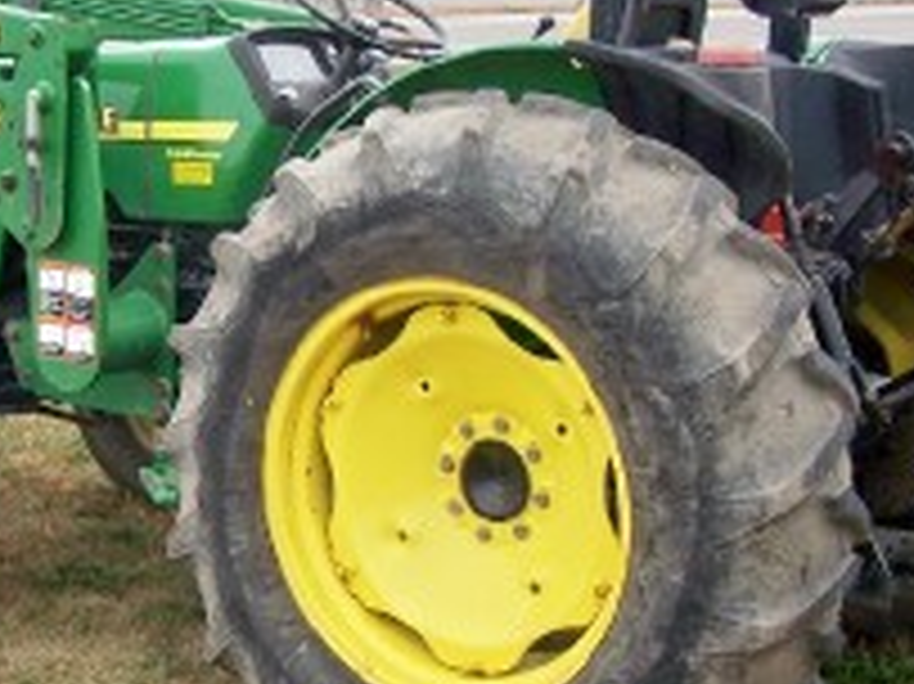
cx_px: 252
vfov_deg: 19.6
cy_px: 288
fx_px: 1979
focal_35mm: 75
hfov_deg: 25.8
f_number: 2.8
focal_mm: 6.3
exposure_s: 1/200
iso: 80
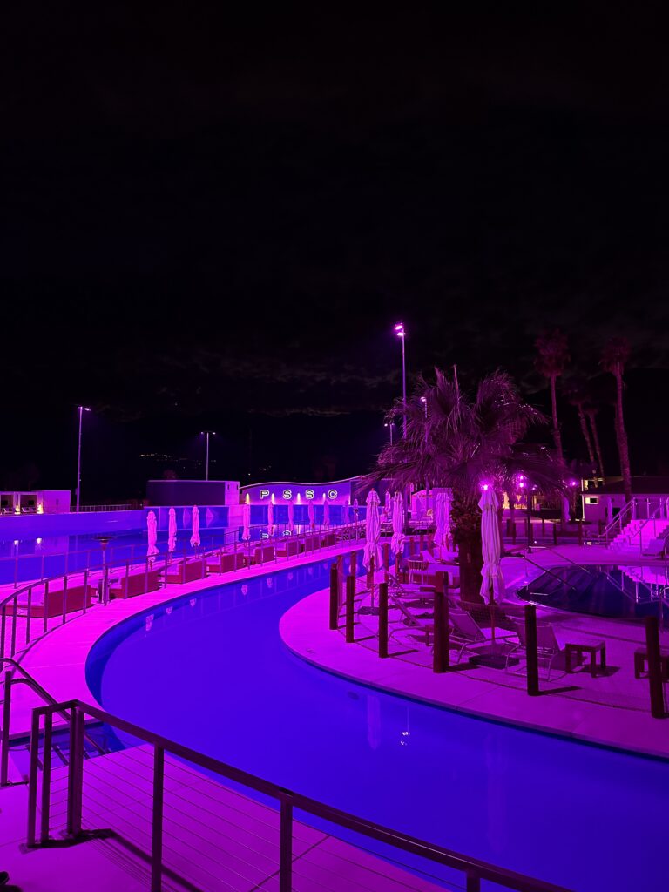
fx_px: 618
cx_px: 334
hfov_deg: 56.8
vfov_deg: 71.6
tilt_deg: +5.2
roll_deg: -0.1
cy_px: 446
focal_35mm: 24
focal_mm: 6.86
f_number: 1.78
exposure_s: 1/30
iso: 800
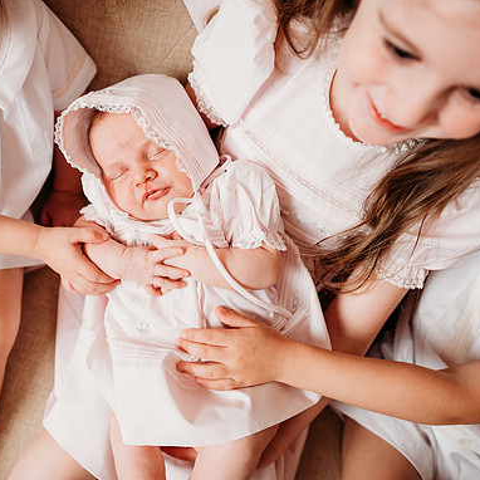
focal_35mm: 31
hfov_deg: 51.2
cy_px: 241
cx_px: 147
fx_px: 486
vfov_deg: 52.5
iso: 100
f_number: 2.8
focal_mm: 24
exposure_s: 1/200
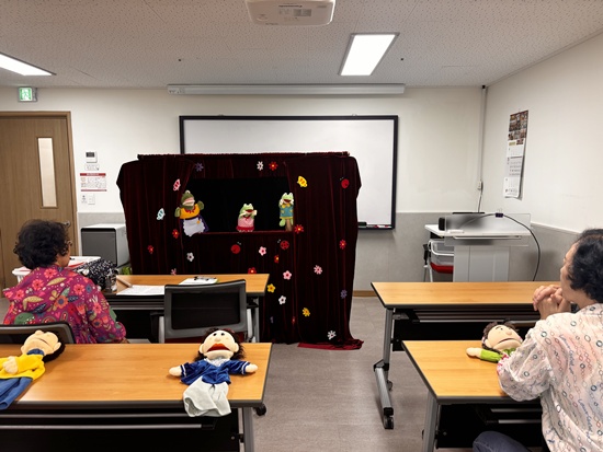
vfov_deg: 53.1
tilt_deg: -7.6
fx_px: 453
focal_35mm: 26
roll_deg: +0.2
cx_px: 302
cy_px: 226
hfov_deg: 67.3
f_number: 1.6
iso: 64
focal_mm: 5.96
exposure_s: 1/60
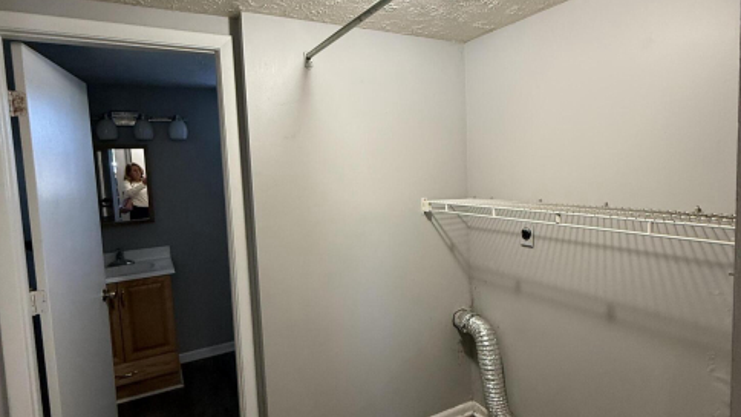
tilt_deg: -4.4
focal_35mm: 21
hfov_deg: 83.9
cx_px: 375
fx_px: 413
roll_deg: +0.6
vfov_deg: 53.6
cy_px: 203
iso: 250
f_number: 2.2
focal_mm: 2.22
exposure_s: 1/60
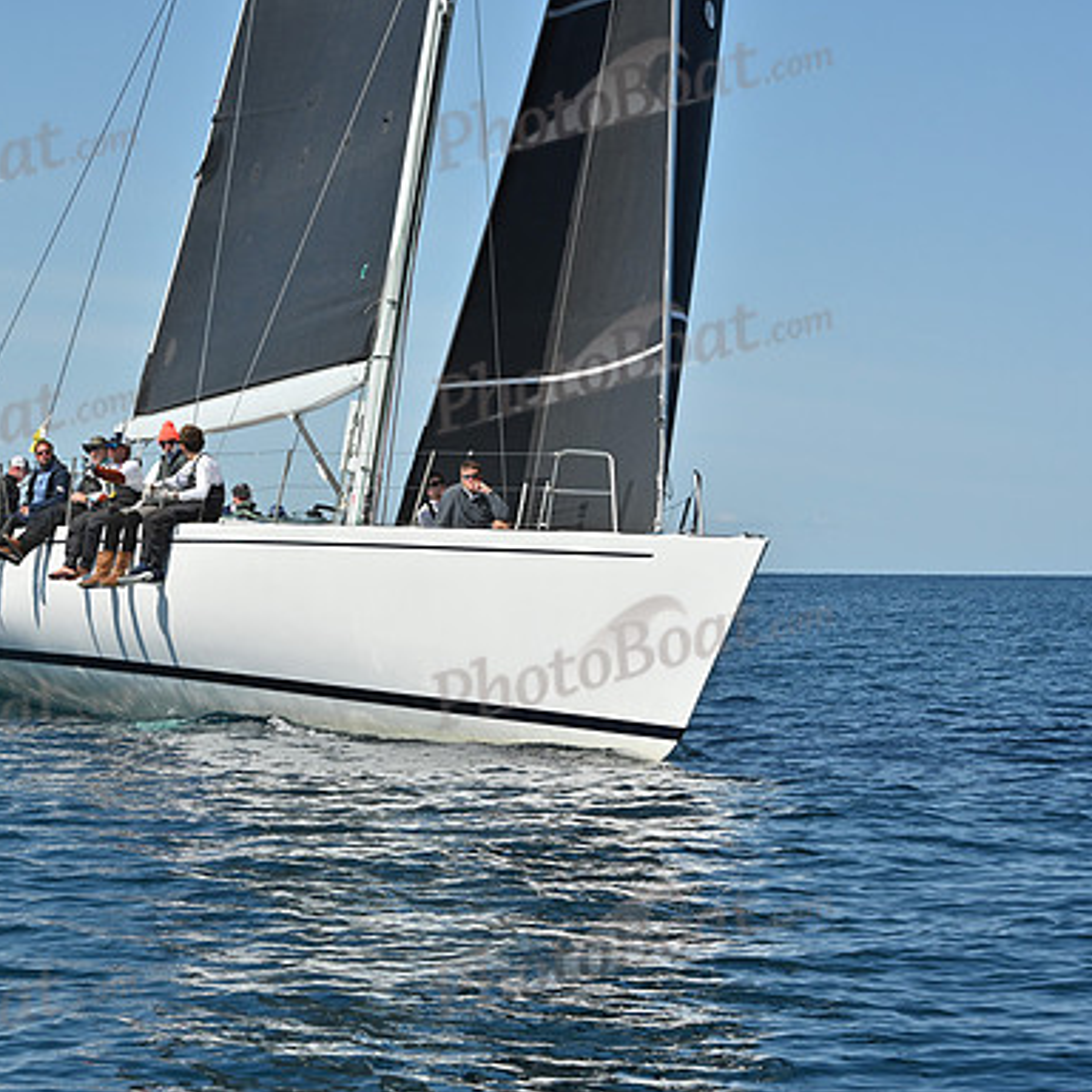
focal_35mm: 118
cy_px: 547
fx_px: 4211
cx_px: 287
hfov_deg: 14.7
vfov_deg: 14.8
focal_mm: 92
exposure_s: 1/1000
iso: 320
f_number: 10
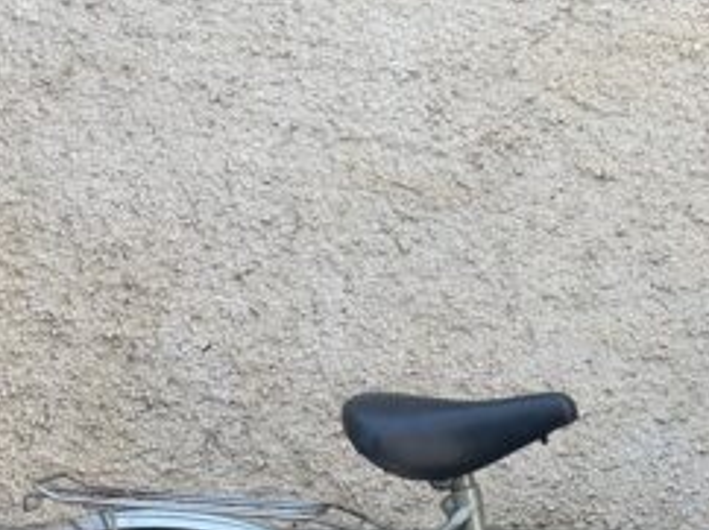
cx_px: 656
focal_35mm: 129
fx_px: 2640
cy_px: 644
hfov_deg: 15.1
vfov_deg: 11.2
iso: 25
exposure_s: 1/99
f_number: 2
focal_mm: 6
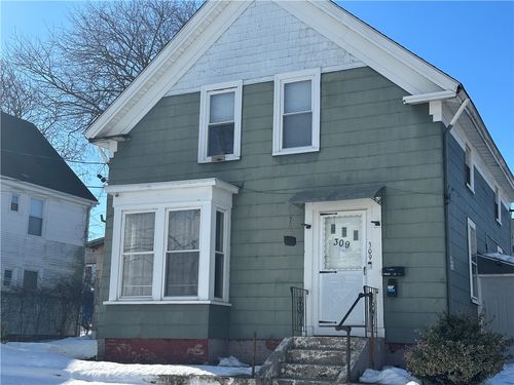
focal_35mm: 48
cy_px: 192
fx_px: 713
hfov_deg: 39.7
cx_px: 257
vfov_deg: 30.3
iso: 64
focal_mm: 6.86
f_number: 1.78
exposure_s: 1/4785
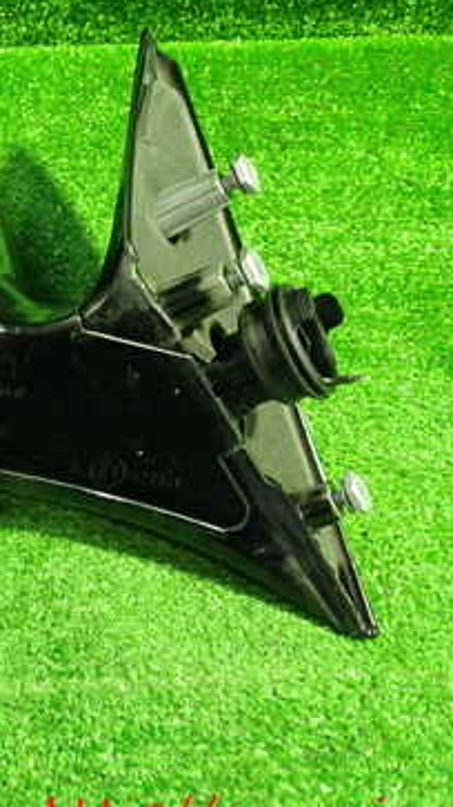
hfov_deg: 20.5
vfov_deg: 38.4
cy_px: 347
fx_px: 1154
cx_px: -118
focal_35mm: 54
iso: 640
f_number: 2.3
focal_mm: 5.4
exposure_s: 1/30
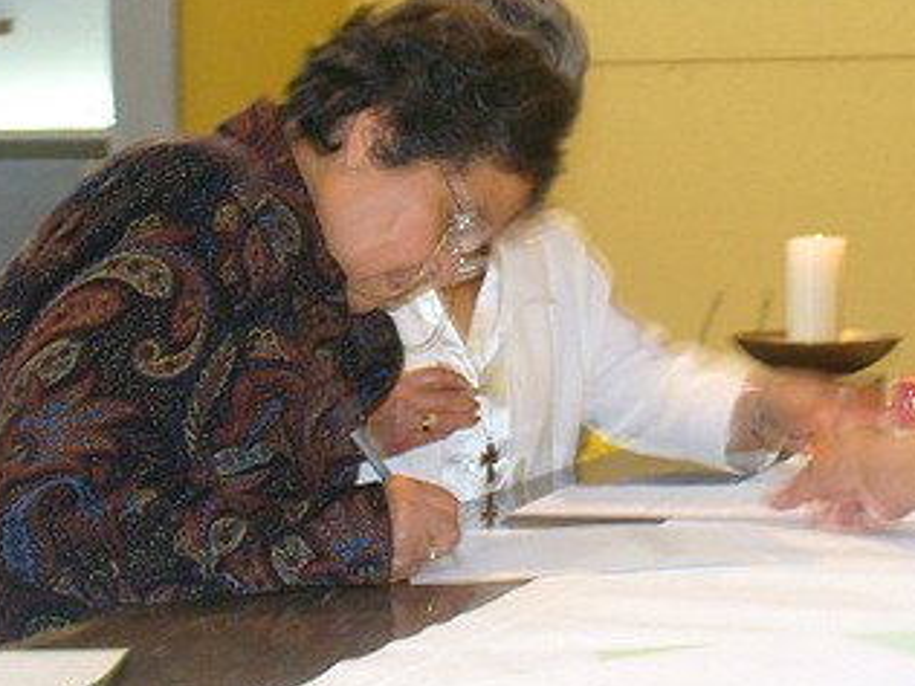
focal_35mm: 68
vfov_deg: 21.4
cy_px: 149
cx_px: 570
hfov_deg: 28.5
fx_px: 1797
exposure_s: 1/8
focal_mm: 6.1
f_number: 2.8
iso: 100
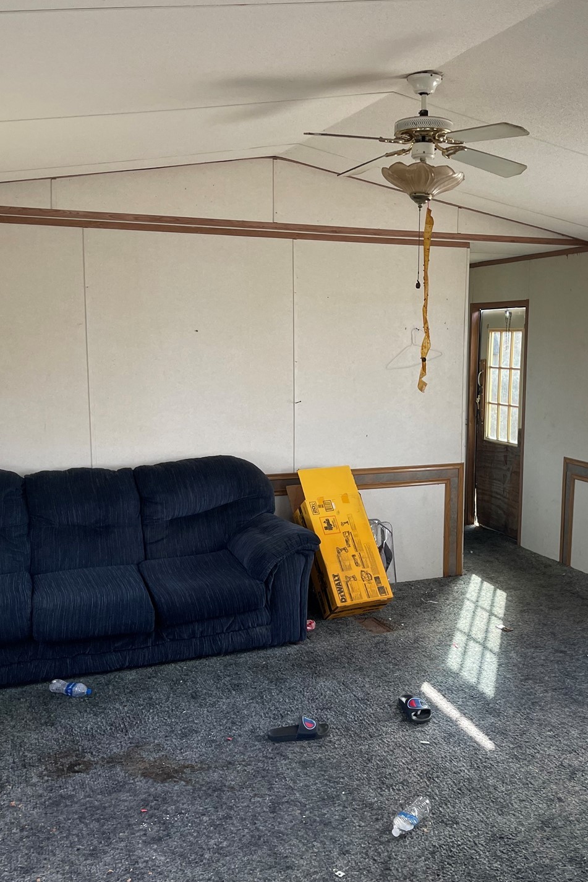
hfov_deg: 37.6
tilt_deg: -8.3
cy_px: 444
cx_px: 376
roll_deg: -0.8
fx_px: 857
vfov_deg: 54.4
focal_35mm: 35
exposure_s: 1/121
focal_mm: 5.1
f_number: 1.6
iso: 100
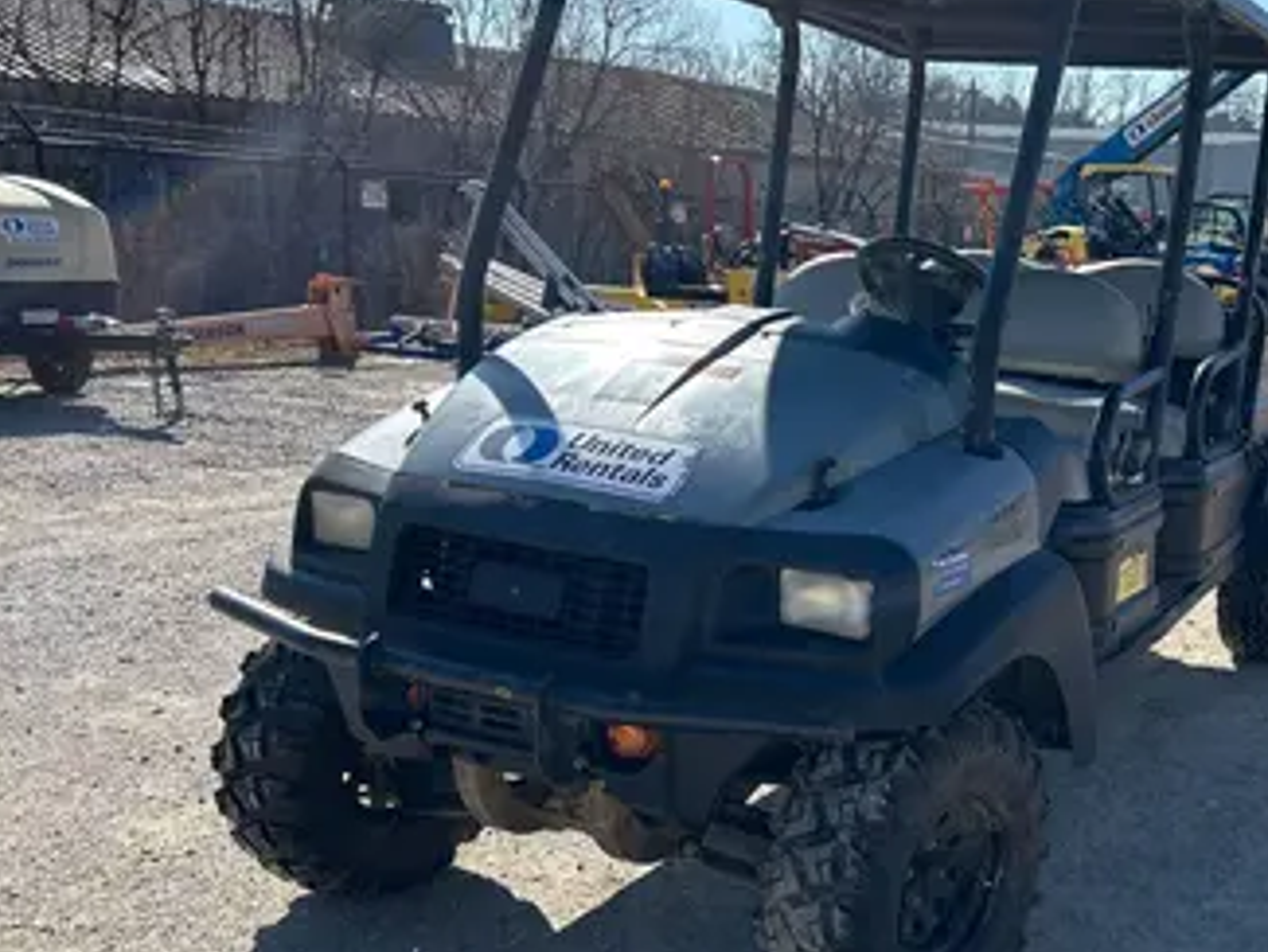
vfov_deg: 32.9
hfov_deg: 41.5
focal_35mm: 44
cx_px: 975
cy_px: 517
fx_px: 1612
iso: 50
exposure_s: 1/3704
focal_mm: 5.7
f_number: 1.5
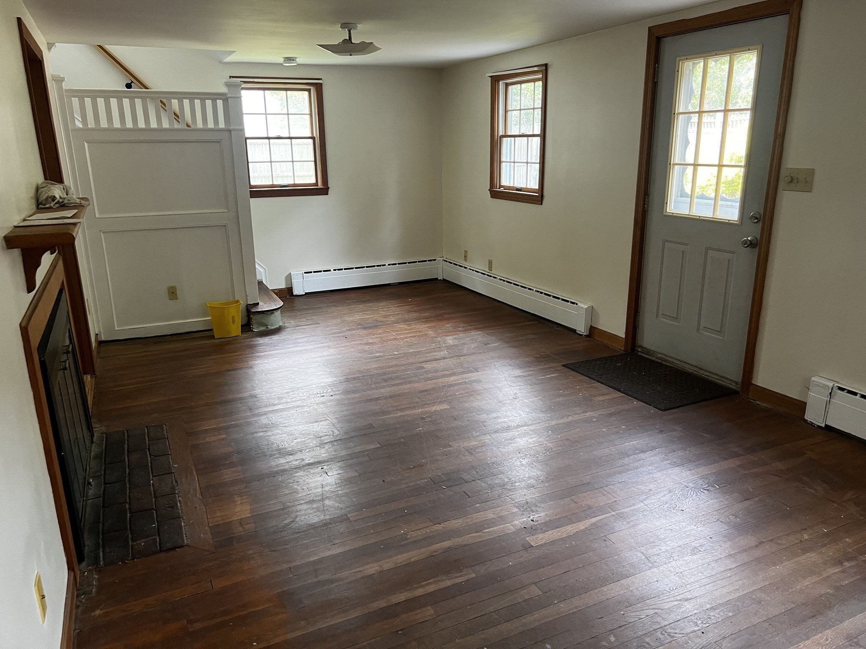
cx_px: 433
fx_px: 650
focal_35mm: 26
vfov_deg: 53.1
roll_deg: +0.3
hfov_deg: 67.3
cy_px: 324
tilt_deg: -16.8
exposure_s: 1/60
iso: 160
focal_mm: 5.7
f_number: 1.5
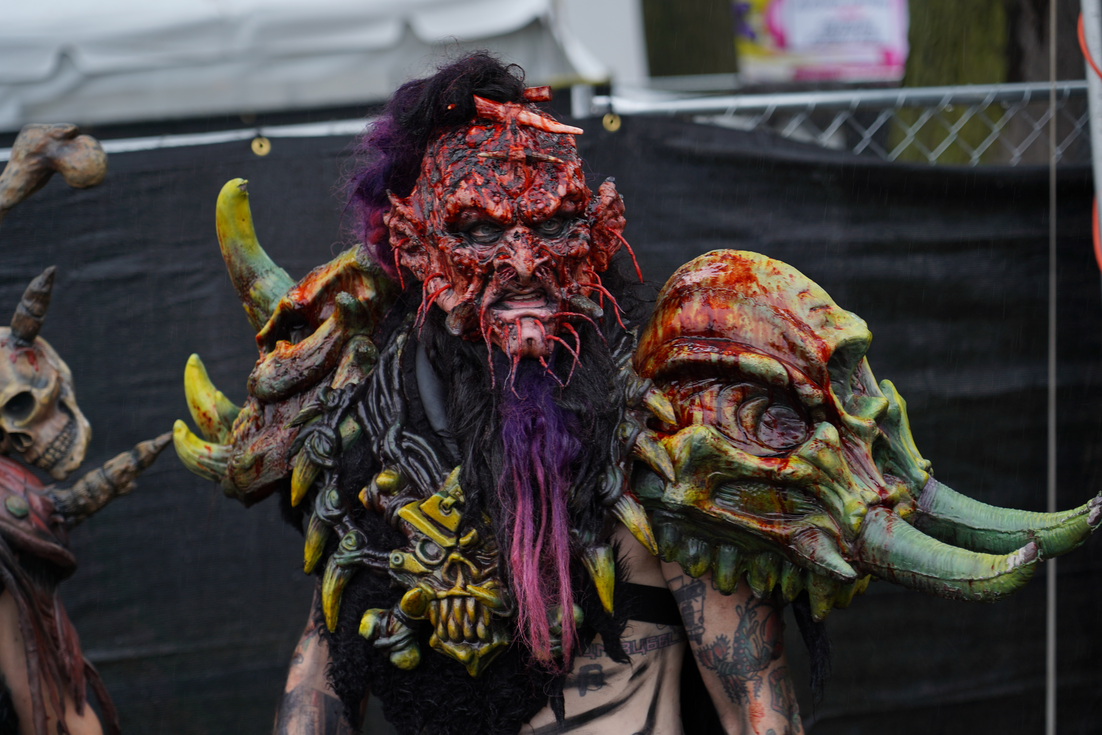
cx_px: 551
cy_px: 368
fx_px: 3214
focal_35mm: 105
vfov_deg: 13.0
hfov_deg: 19.5
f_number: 4
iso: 160
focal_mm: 105
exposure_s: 1/125
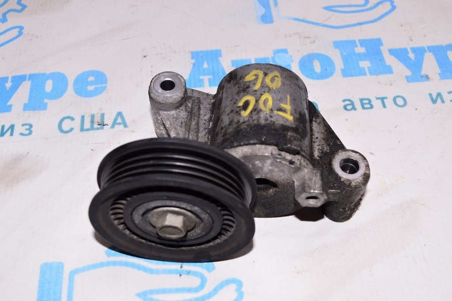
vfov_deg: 28.9
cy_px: 150
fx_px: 583
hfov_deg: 42.4
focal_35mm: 46
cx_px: 226
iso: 1600
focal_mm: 31
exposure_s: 1/200
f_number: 8
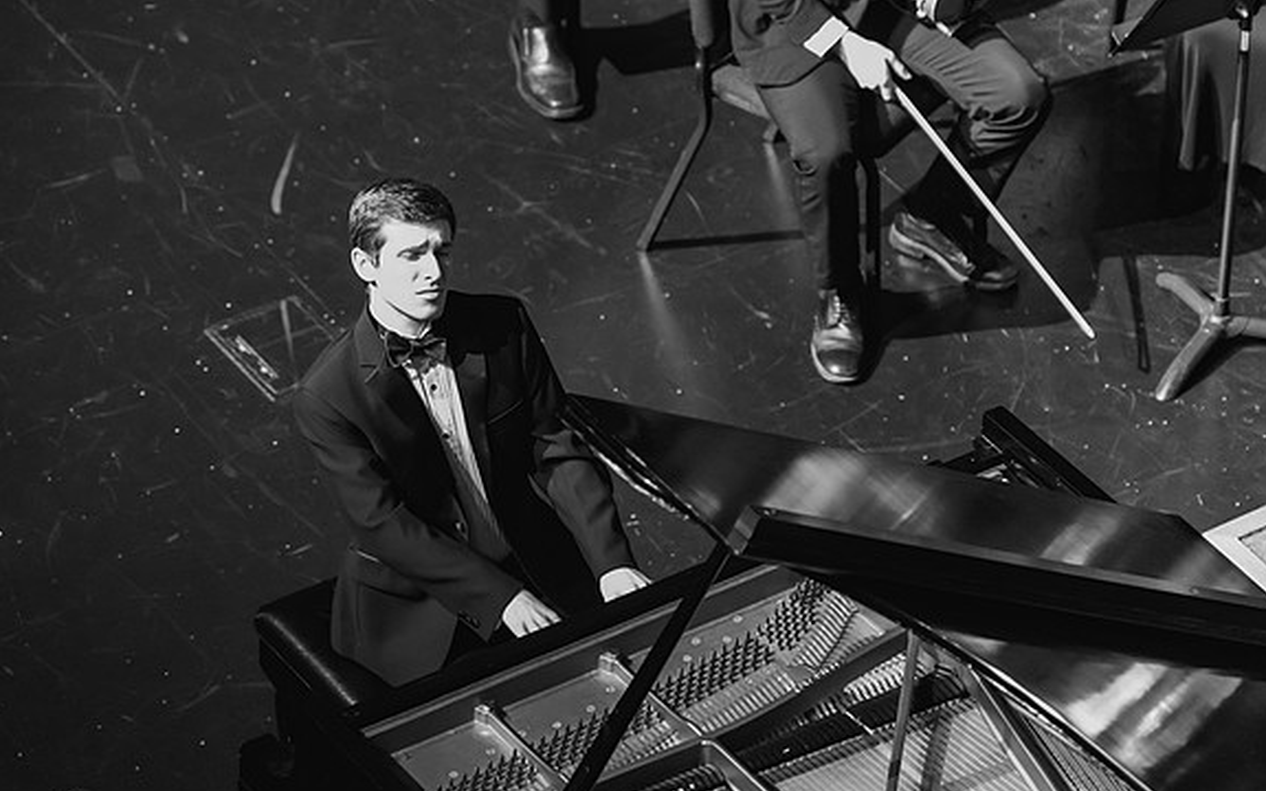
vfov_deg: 5.8
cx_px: 633
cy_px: 403
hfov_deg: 9.3
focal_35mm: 226
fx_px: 7798
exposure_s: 1/200
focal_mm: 220
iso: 18102
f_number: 4
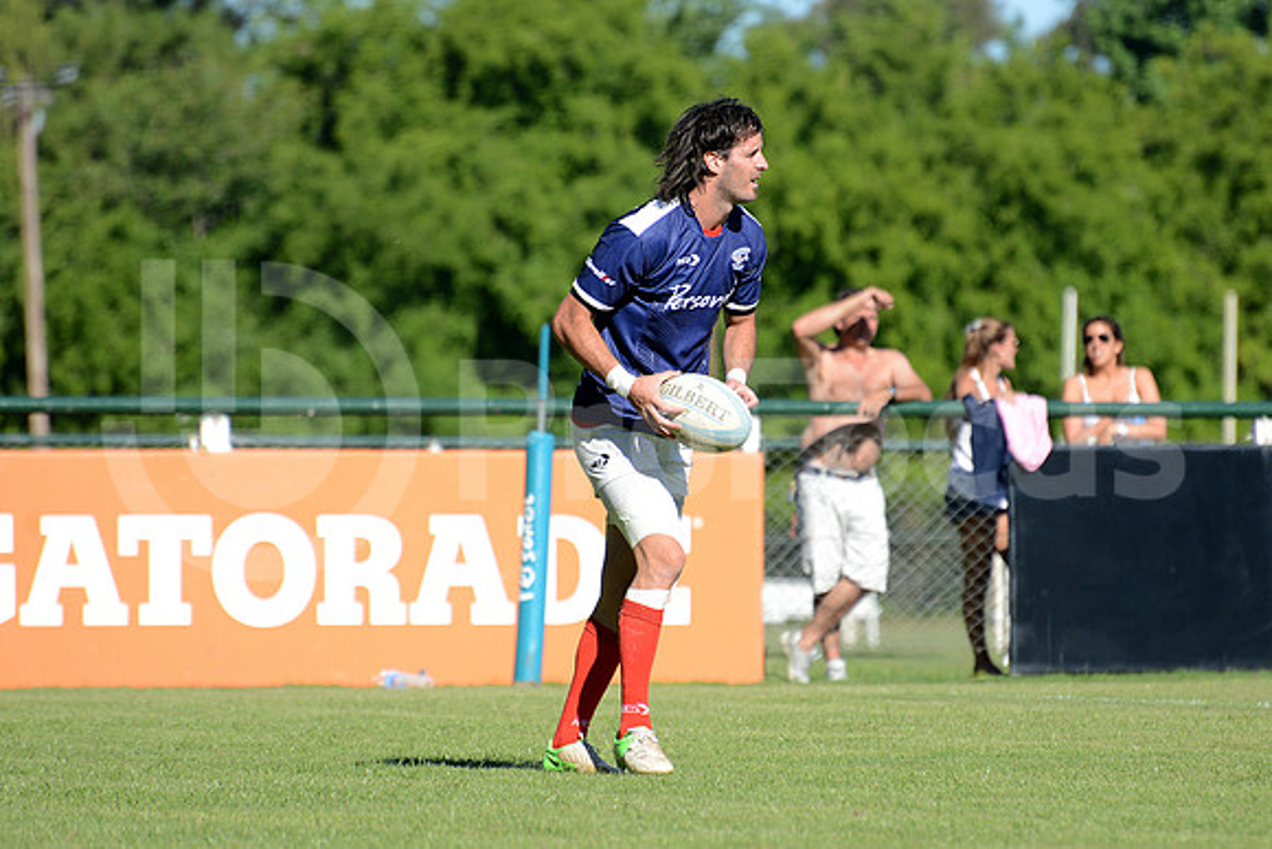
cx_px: 636
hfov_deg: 6.9
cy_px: 424
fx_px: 10602
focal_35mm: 300
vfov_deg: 4.6
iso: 320
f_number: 5.6
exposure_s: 1/800
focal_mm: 300
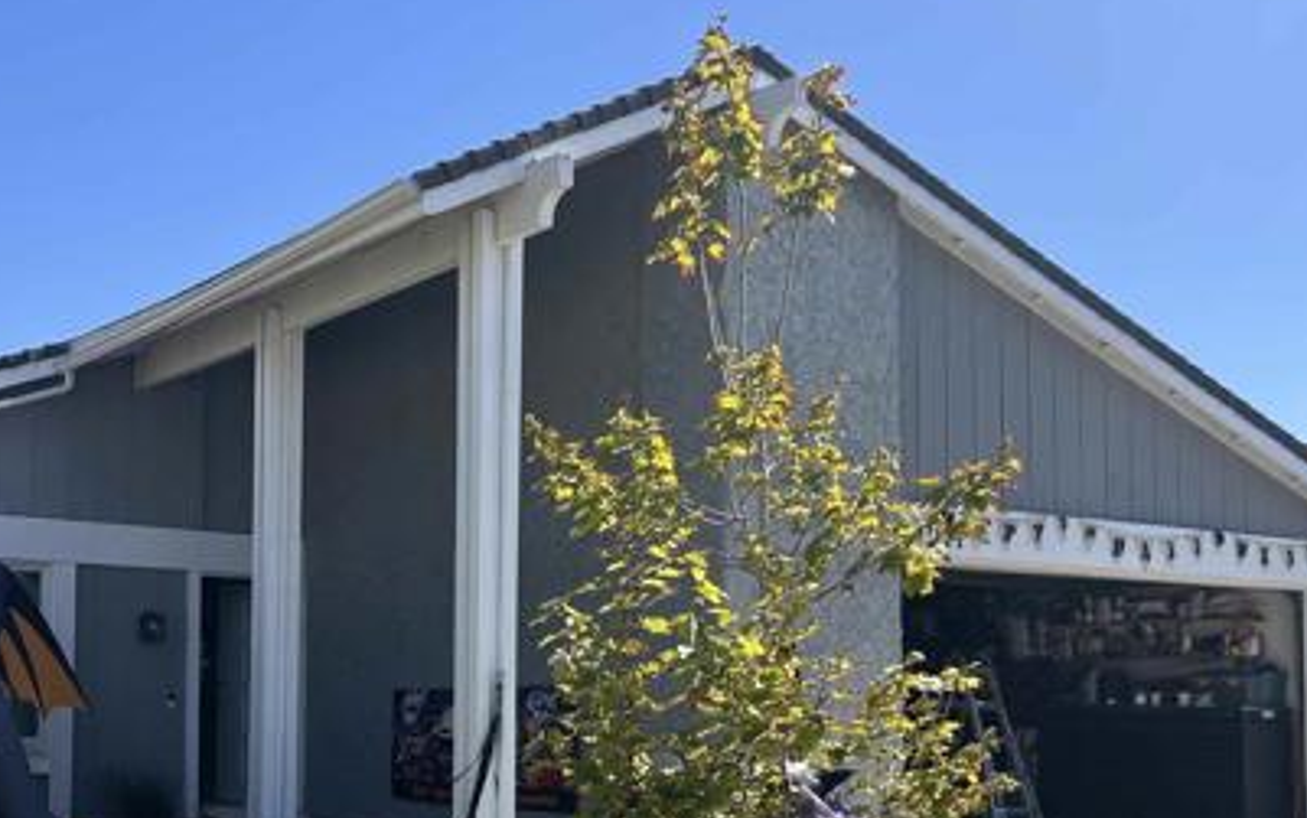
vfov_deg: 28.7
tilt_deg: +3.6
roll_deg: -0.6
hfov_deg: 44.1
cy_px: 629
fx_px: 1568
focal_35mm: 44
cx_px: 365
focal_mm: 5.7
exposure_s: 1/2841
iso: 50
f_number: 1.5
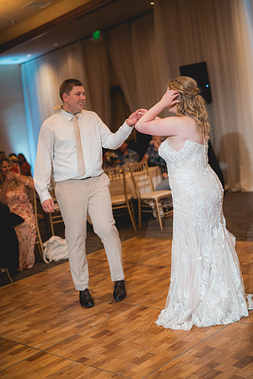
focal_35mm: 50
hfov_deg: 27.0
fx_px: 527
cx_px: 126
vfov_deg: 39.6
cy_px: 190
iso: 1250
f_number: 2
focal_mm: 50
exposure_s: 1/200
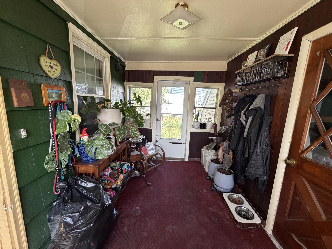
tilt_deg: -8.6
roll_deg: -2.1
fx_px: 134
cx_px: 166
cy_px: 124
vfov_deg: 85.7
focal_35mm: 14
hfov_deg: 102.1
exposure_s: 1/121
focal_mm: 2.22
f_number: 2.2
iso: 200
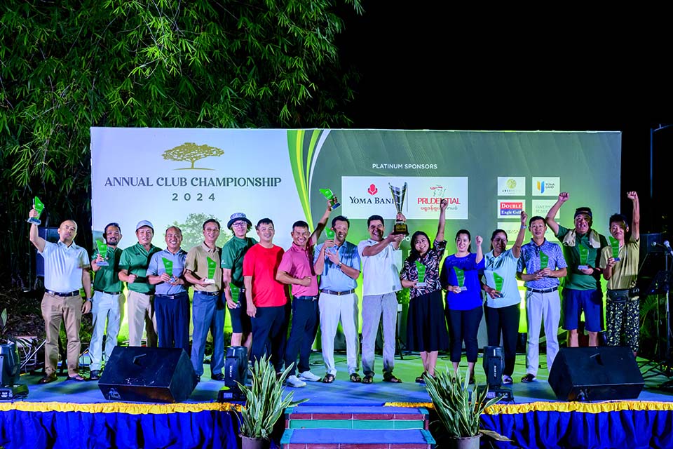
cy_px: 224
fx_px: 608
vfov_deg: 40.5
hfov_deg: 58.0
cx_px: 336
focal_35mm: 32
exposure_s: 1/250
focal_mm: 32.5
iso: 2200
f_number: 4.5
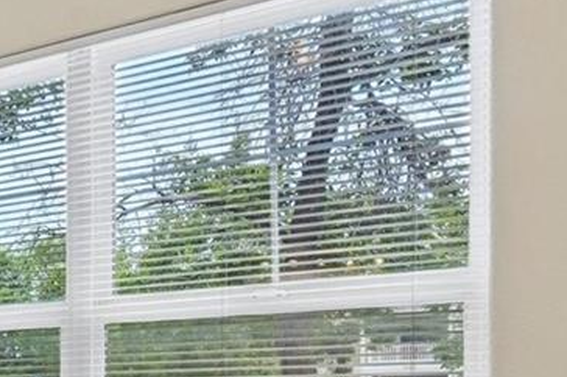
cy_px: 446
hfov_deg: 20.1
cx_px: -500
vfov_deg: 19.4
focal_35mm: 66
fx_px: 1039
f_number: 8
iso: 400
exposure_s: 1/25
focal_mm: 10
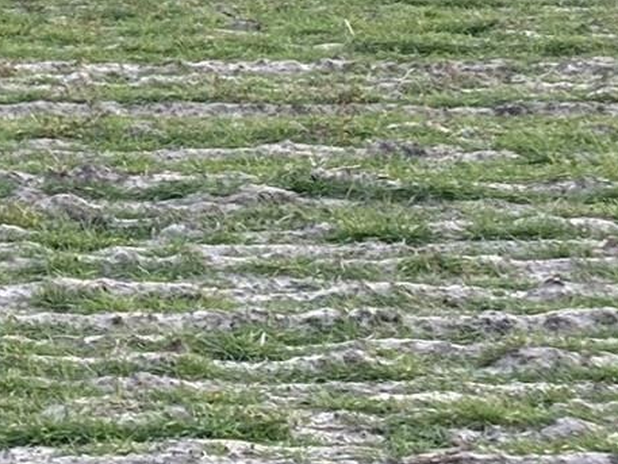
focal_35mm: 233
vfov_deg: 6.3
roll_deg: +0.1
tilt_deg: -1.6
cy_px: -160
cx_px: -533
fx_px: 4161
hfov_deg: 8.2
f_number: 1.6
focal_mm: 5.96
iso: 50
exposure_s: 1/97
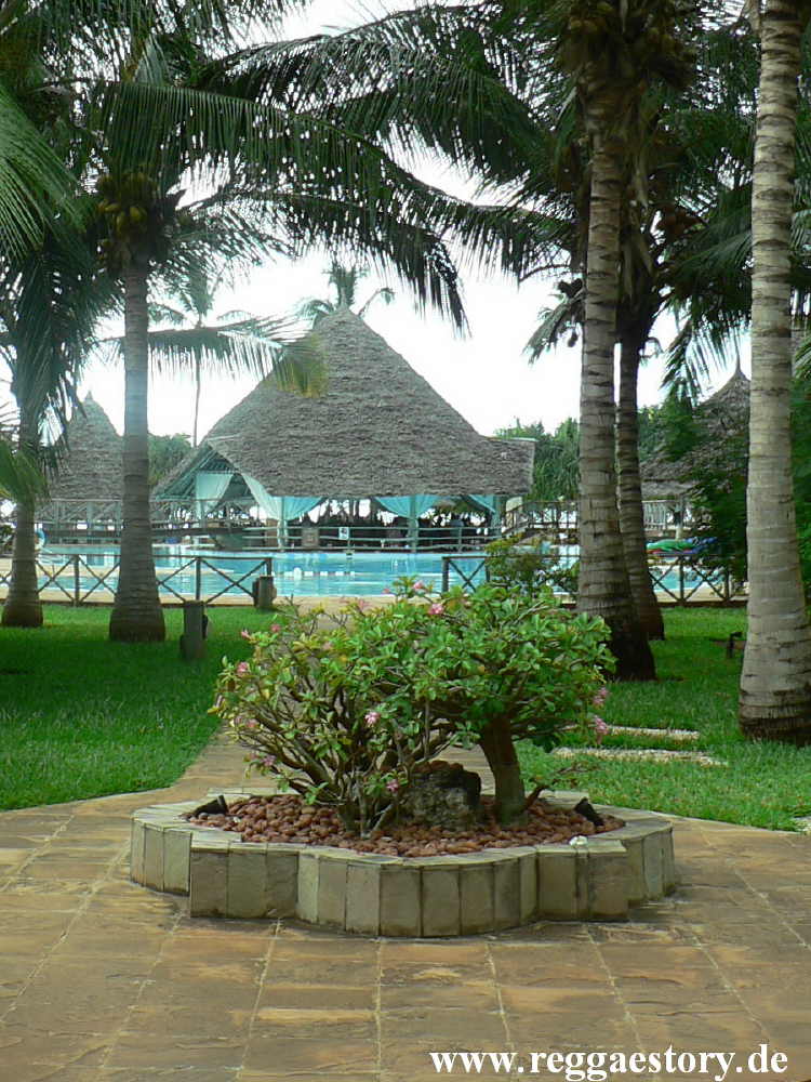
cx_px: 406
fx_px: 1093
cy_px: 541
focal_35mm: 35
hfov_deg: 40.7
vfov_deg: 52.6
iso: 64
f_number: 3.2
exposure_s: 1/100
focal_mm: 6
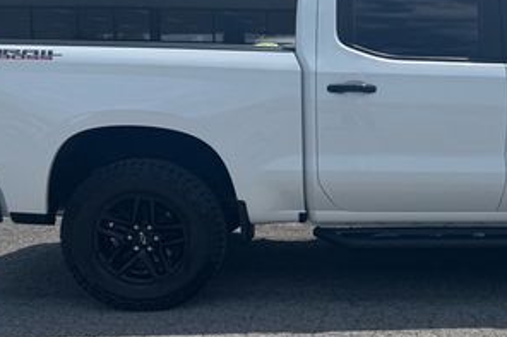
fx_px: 760
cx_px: 416
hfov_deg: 35.5
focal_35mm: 54
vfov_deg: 24.9
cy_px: 221
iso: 80
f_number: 1.78
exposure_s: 1/4950
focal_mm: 6.76
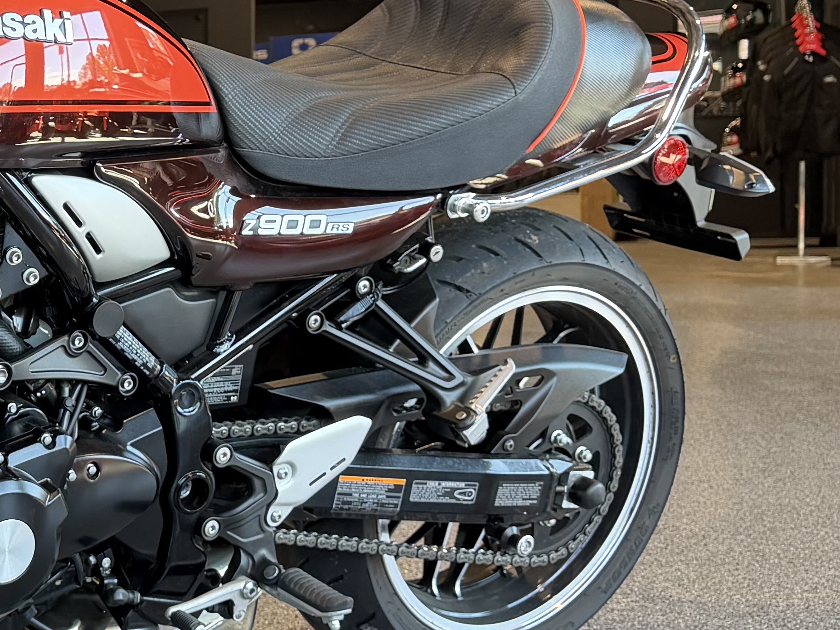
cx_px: -193
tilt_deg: -3.0
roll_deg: +1.7
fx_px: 1795
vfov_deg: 19.9
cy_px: 278
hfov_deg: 23.8
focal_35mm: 74
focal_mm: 6.76
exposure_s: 1/120
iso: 200
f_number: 1.78
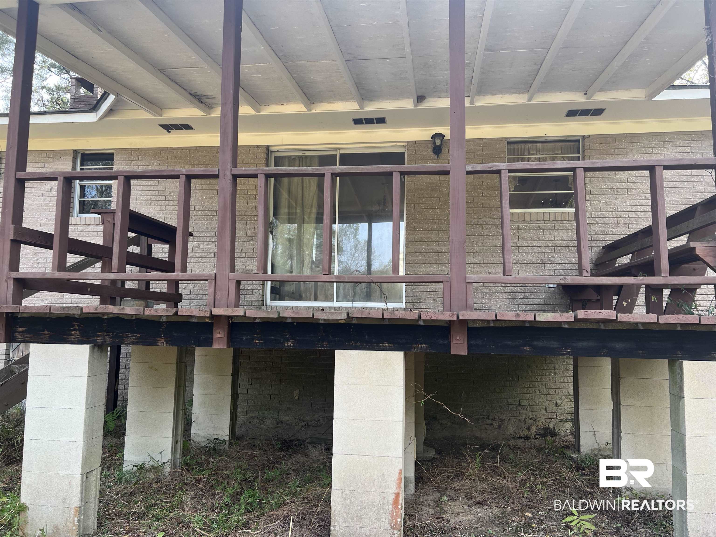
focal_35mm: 26
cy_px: 268
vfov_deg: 53.1
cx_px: 358
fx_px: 538
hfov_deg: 67.3
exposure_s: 1/325
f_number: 1.5
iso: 50
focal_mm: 5.7
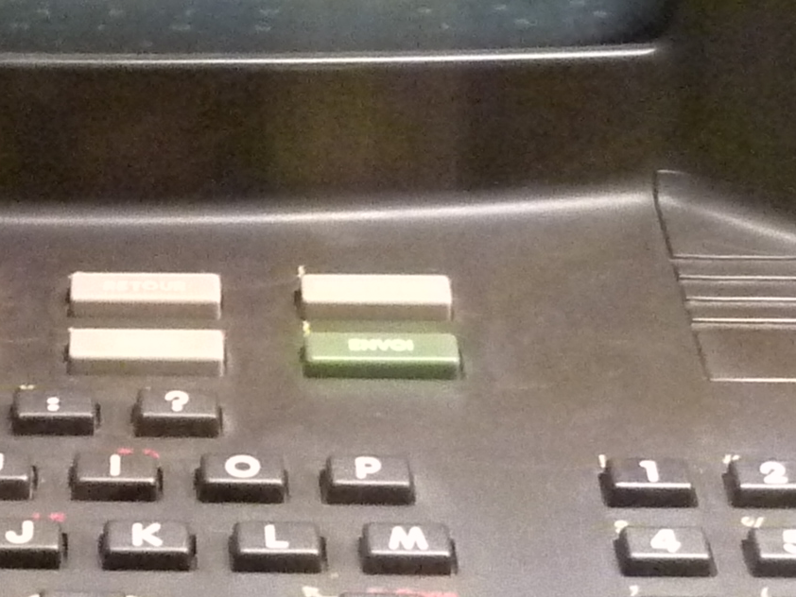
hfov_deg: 14.6
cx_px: 29
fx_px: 3059
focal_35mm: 133
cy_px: -19
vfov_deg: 11.0
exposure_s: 1/10
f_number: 2.8
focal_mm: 5
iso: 800
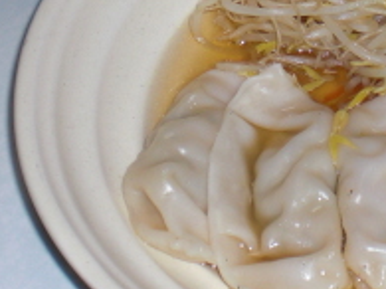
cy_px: -51
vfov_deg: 11.6
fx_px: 1393
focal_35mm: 125
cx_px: 392
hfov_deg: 15.5
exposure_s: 1/60
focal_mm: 6.3
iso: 64
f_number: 3.1
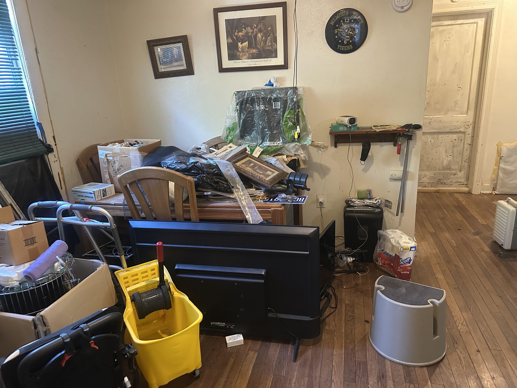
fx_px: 358
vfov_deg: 56.8
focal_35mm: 24
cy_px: 194
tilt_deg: -16.3
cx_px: 258
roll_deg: +2.8
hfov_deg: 71.6
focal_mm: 6.86
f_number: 1.78
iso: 800
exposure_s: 1/40
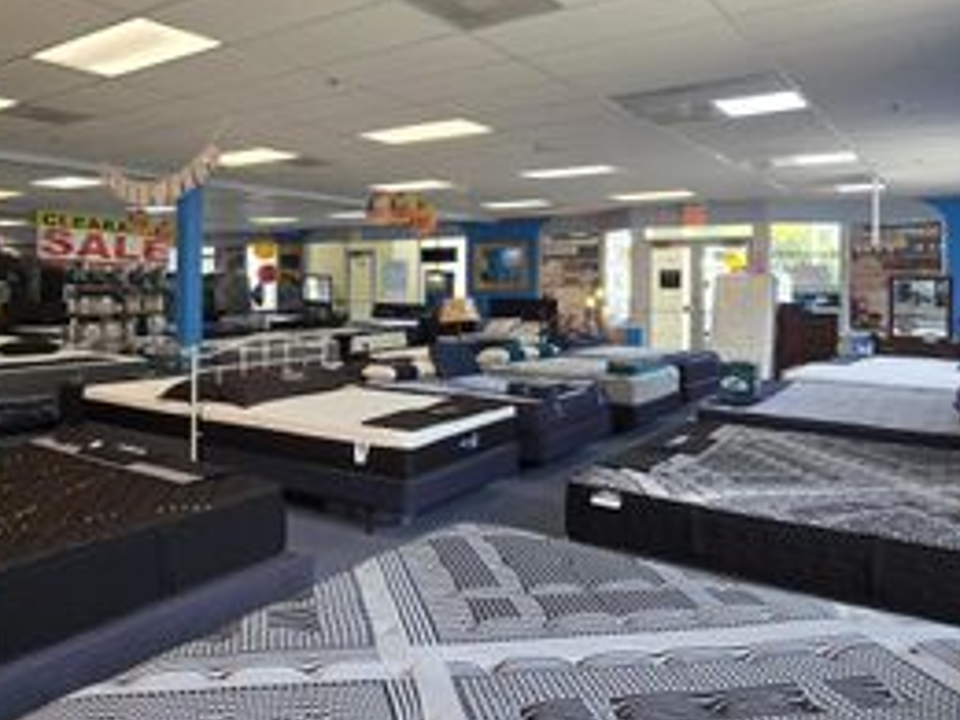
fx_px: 693
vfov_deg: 54.5
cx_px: 399
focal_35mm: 25
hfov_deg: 68.9
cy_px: 290
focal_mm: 2.2
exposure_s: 1/60
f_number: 2.2
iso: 50
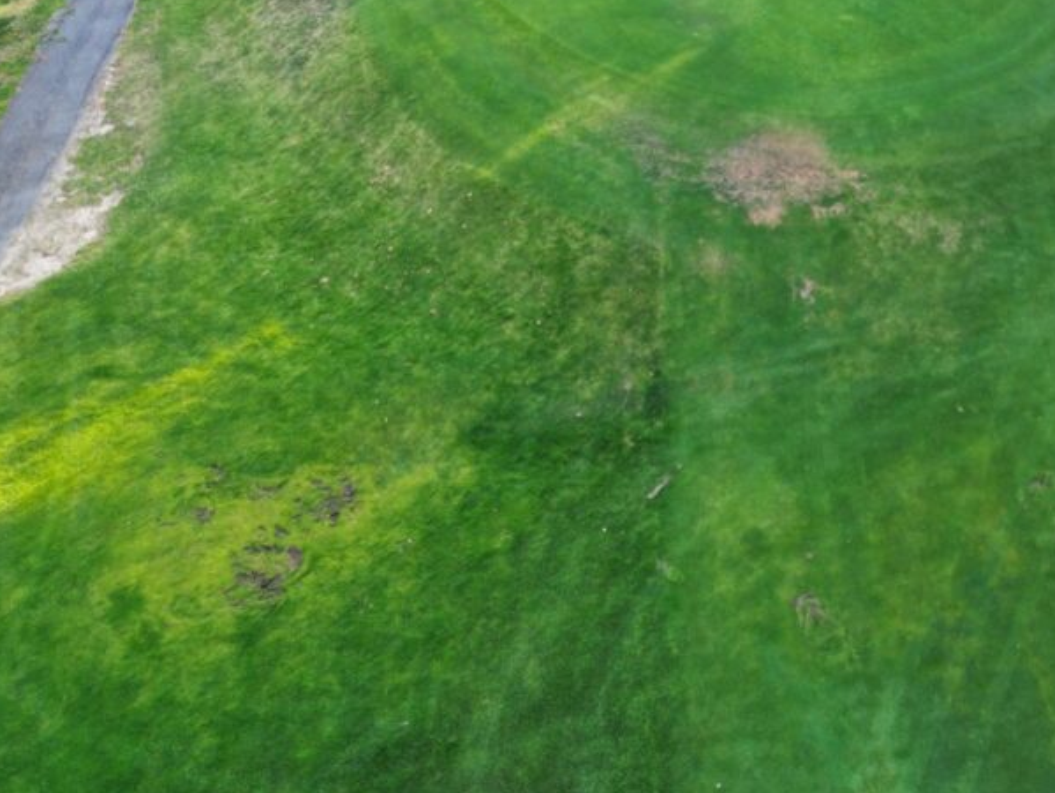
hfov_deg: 44.3
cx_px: 782
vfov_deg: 34.3
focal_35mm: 41
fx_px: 1250
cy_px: 176
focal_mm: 6.72
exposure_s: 1/240
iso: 100
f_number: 1.7
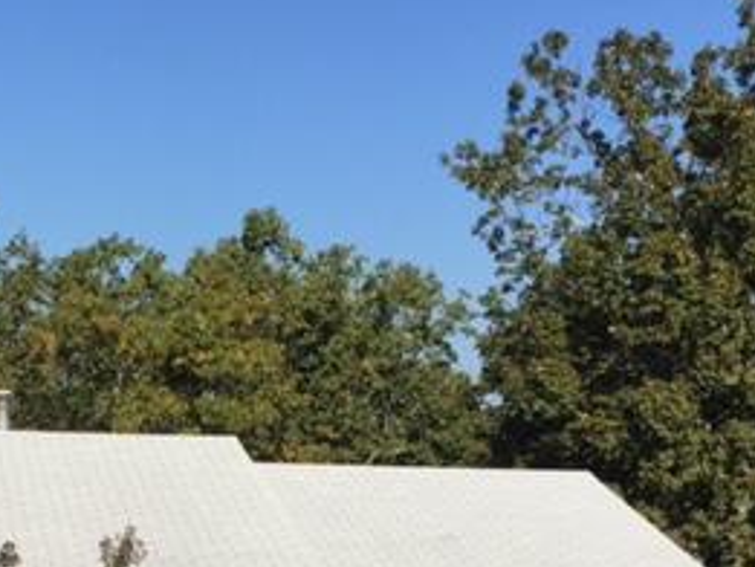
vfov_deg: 20.2
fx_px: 1549
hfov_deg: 26.5
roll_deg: -2.0
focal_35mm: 71
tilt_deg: -3.6
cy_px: 532
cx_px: 72
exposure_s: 1/3049
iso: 32
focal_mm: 4.15
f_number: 2.2
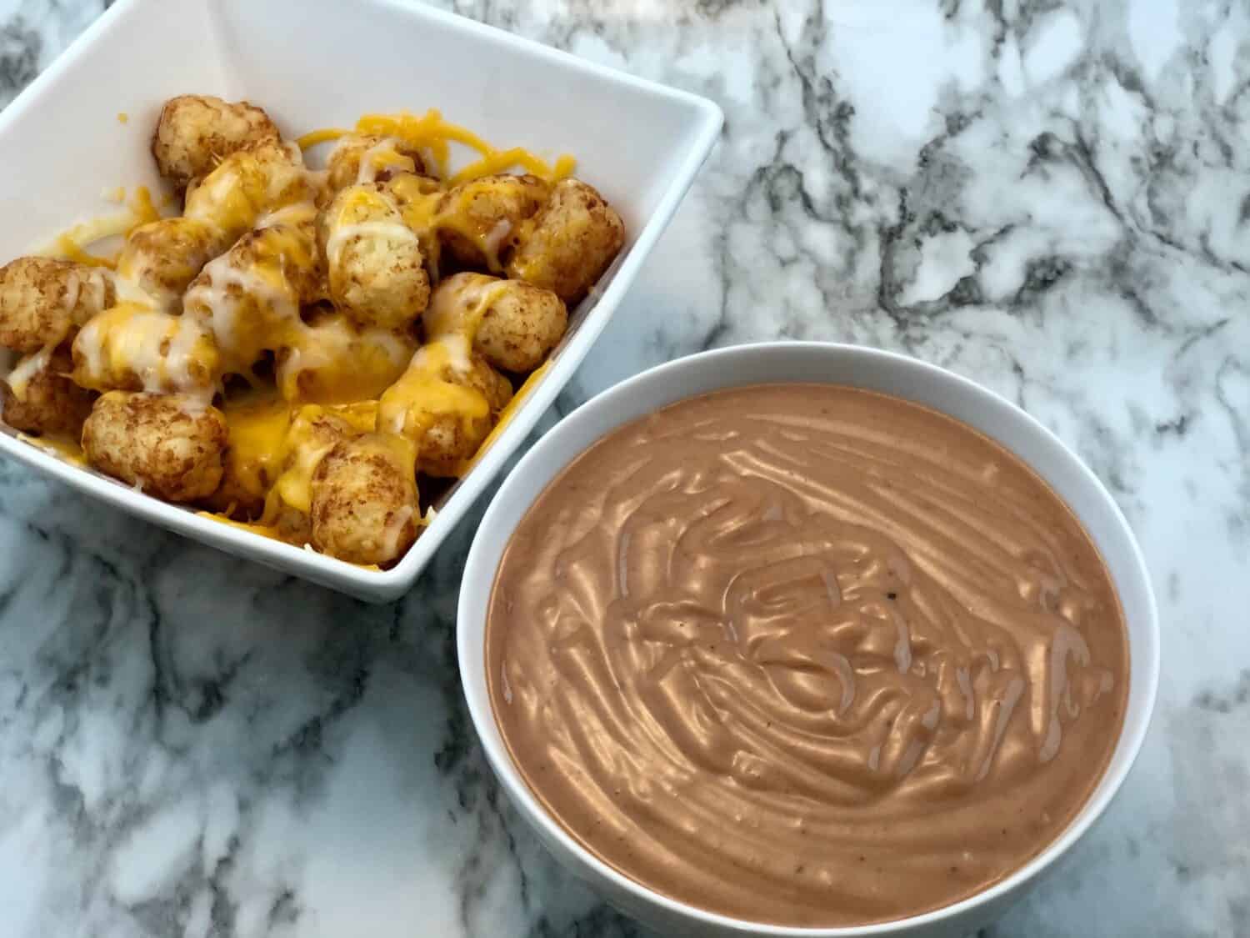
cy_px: 469
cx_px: 625
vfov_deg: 28.0
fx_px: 1878
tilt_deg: -53.7
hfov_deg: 36.8
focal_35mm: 52
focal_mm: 6
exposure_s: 1/40
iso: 80
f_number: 2.4
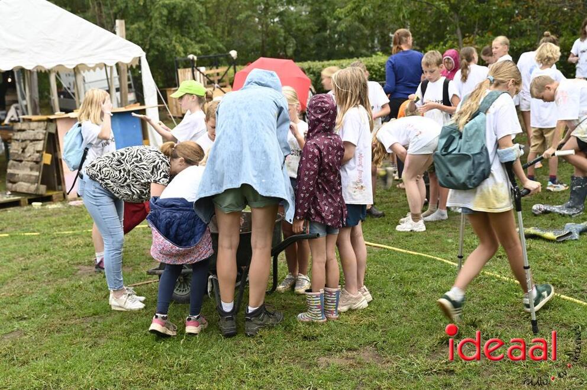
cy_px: 195
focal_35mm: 50
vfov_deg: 26.9
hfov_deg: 39.6
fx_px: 814
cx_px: 294
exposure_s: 1/60
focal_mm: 50
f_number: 4
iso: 200
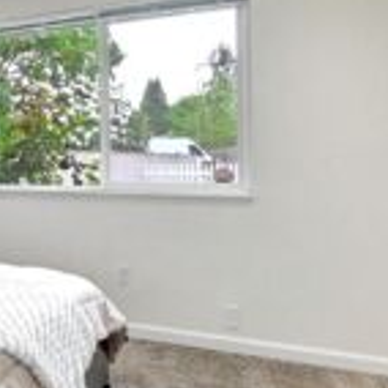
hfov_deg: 41.3
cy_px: 195
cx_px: 19
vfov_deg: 46.0
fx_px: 457
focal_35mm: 36
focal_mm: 10
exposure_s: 1/8
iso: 3200
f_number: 11
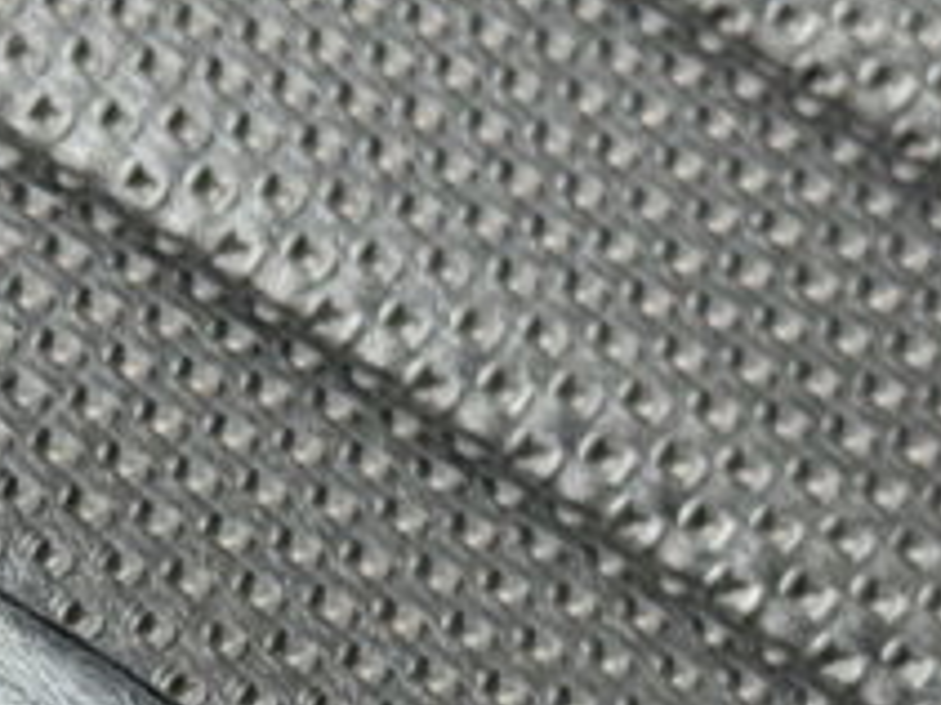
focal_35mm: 233
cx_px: -499
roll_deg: -7.0
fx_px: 6330
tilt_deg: -43.5
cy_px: 611
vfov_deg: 6.4
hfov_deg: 8.3
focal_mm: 6.76
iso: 64
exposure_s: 1/171
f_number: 1.78
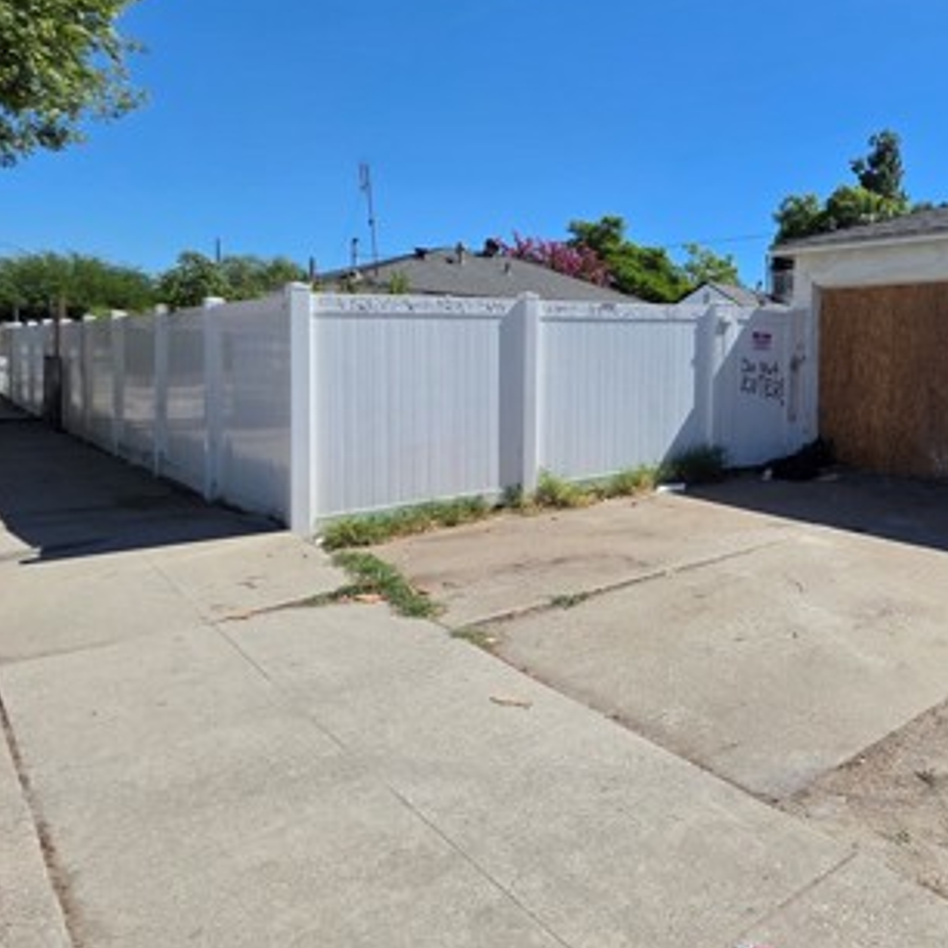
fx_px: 744
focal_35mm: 24
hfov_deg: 54.8
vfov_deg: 64.7
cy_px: 409
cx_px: 886
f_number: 1.9
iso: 40
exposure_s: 1/2782
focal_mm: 2.2
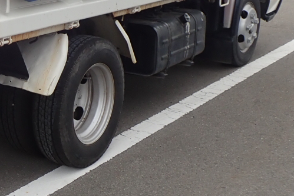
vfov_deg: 16.7
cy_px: -3
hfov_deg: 24.2
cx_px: -5
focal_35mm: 80
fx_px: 653
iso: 100
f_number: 3.2
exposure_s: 1/400
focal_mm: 5.5
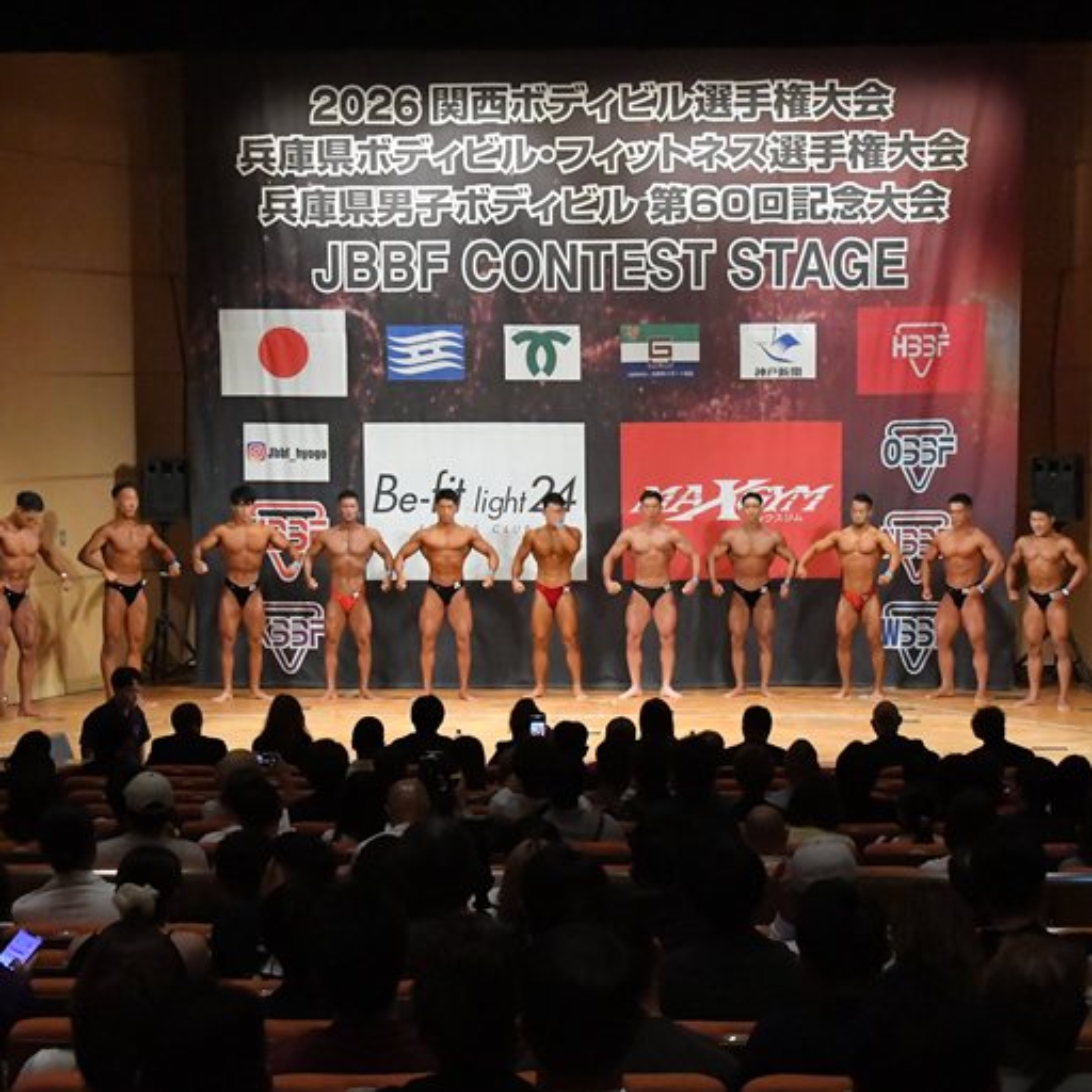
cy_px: 546
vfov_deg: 21.4
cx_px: 605
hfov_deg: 21.4
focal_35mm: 81
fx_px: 2891
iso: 11400
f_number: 5.6
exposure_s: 1/400
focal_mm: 42
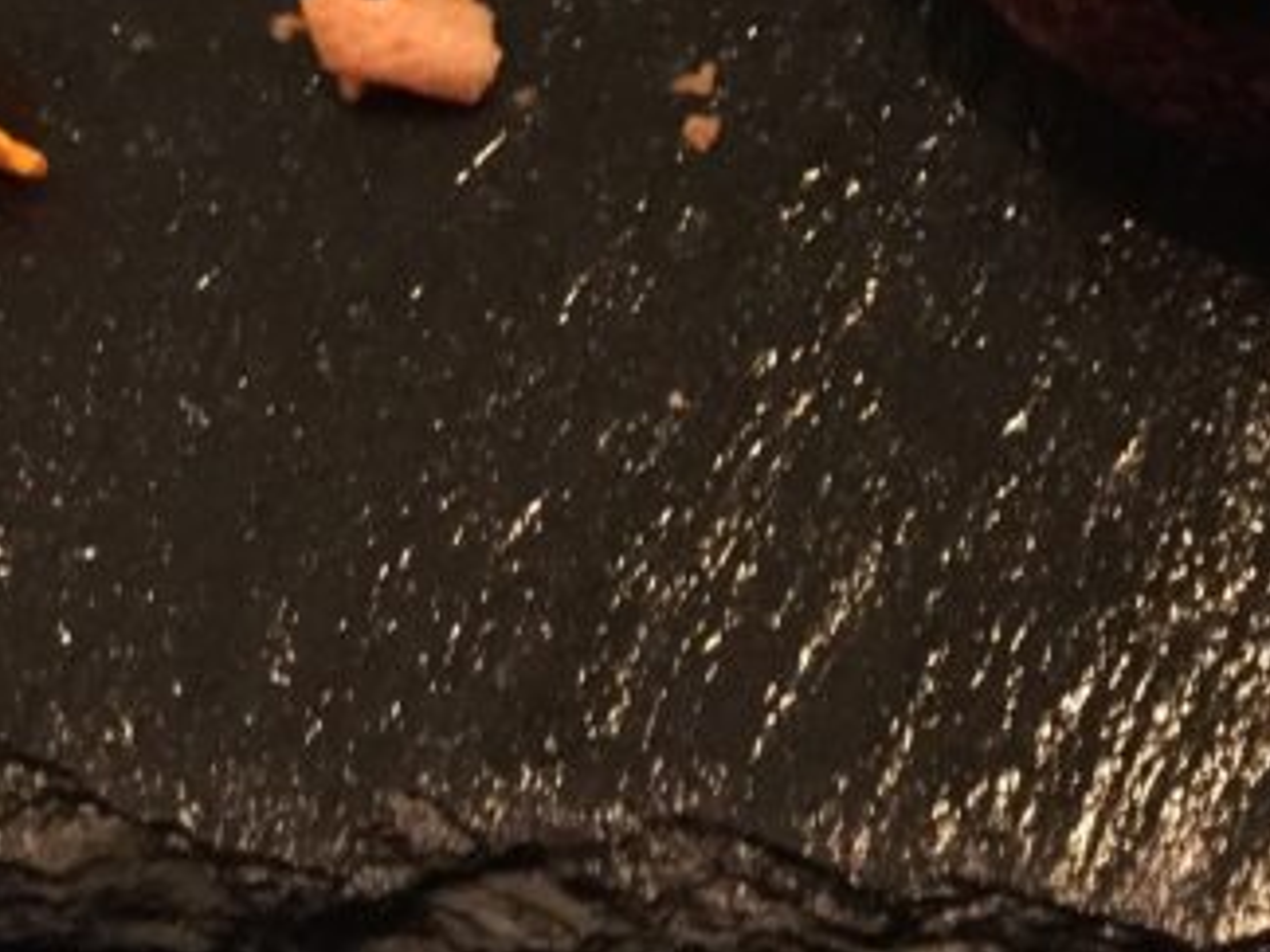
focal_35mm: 76
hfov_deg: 25.2
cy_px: -274
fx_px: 2788
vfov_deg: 18.1
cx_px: 1023
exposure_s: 1/17
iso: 800
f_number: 2.2
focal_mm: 4.15
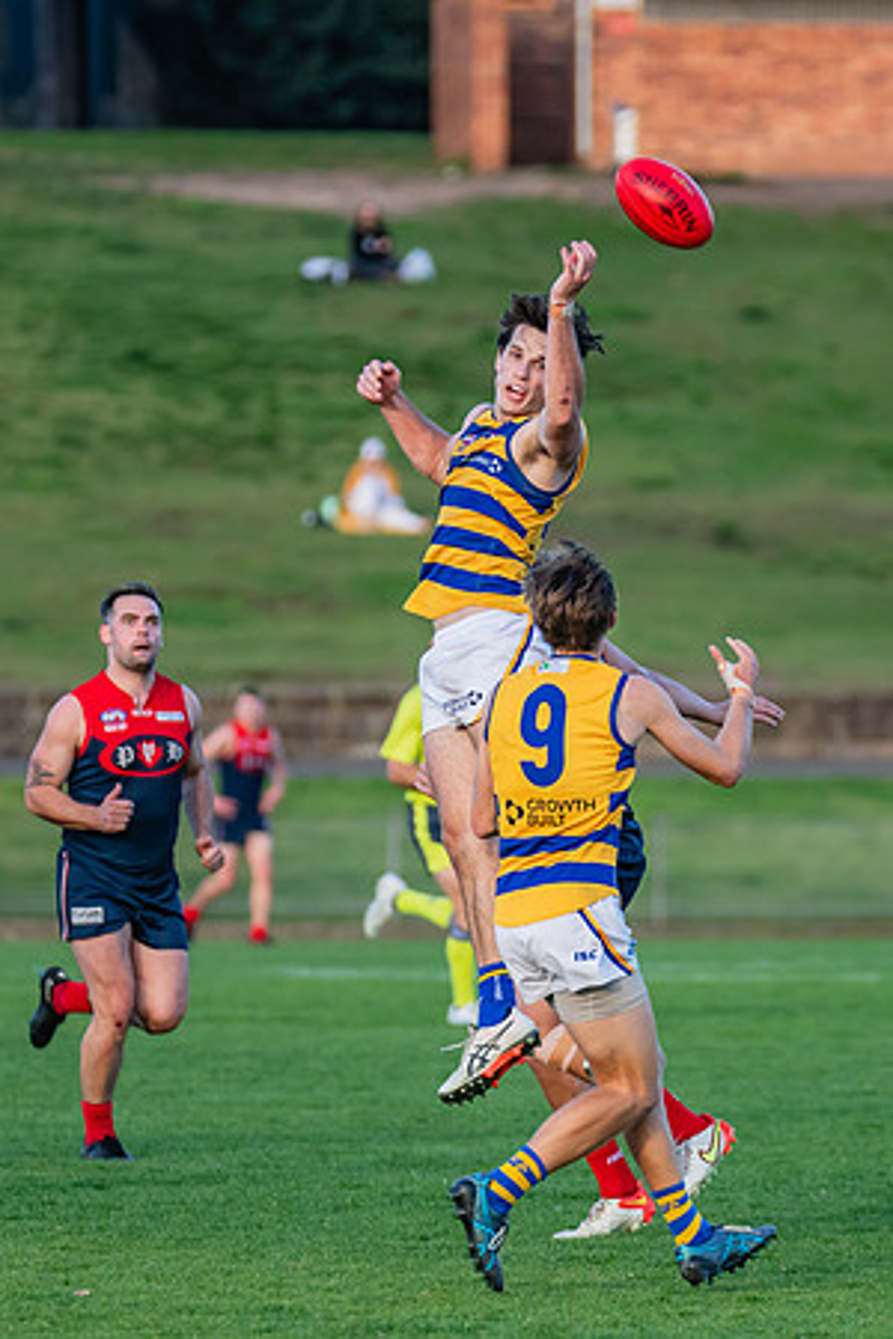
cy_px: 548
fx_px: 16484
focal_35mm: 443
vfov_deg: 4.7
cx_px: 499
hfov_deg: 3.1
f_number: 4
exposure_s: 1/1250
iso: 900
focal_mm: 250
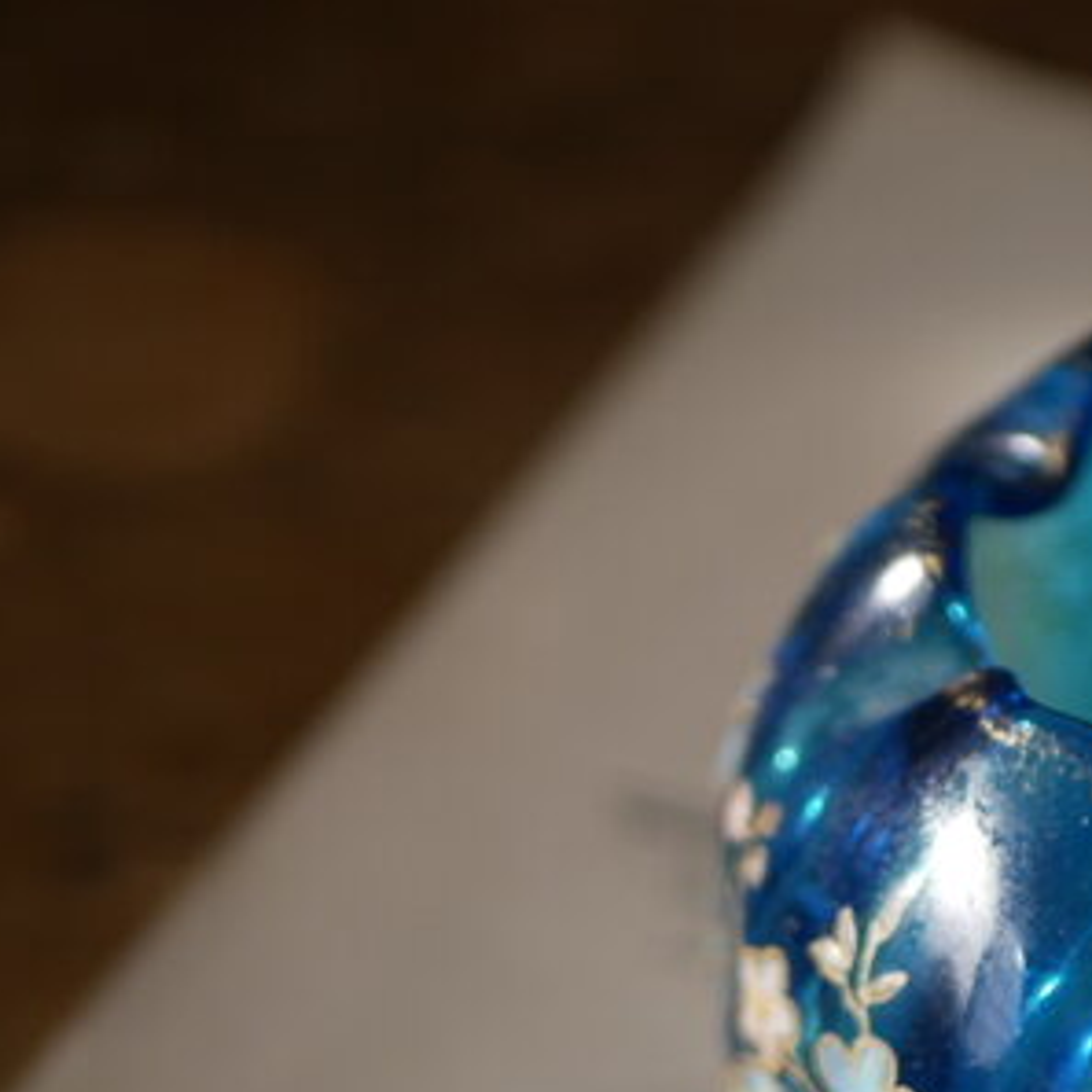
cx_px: 1362
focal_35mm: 127
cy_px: 989
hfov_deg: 13.3
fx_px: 4533
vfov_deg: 13.6
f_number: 2
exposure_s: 1/125
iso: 200
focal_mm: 25
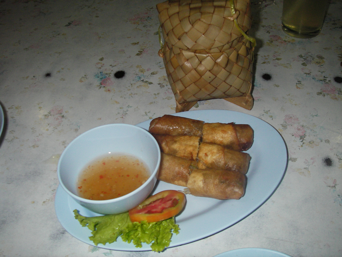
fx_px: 375
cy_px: 128
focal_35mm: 38
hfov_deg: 49.0
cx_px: 171
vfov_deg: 37.7
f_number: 3.3
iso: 100
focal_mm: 6.3
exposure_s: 1/30
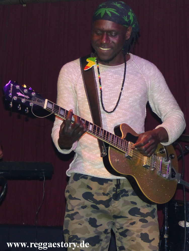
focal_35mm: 69
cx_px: 94
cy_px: 126
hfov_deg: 21.3
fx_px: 502
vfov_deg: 28.2
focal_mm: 12.5
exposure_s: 1/160
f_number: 2.8
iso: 400
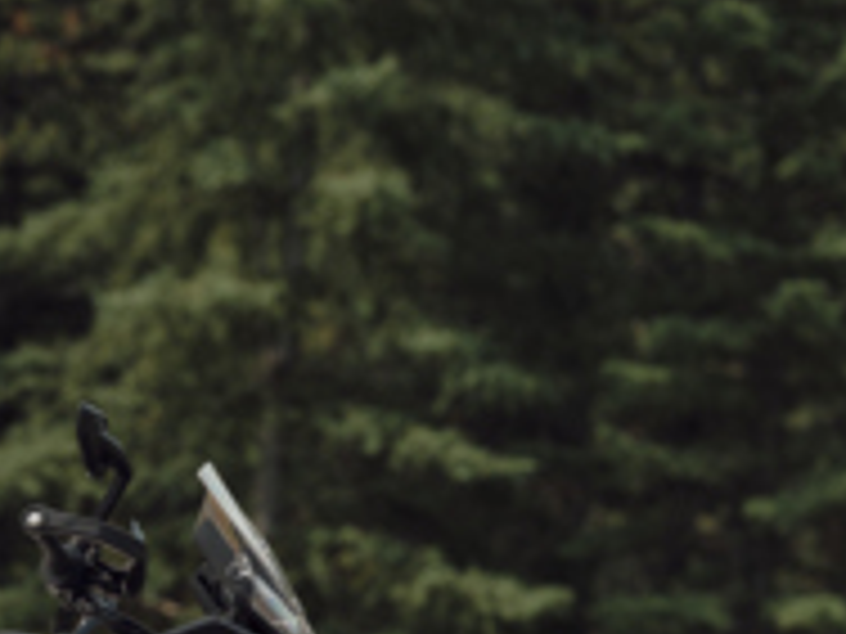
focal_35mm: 277
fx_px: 6770
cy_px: 818
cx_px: -140
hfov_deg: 7.1
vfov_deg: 5.3
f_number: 2.8
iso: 80
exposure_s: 1/250
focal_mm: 110
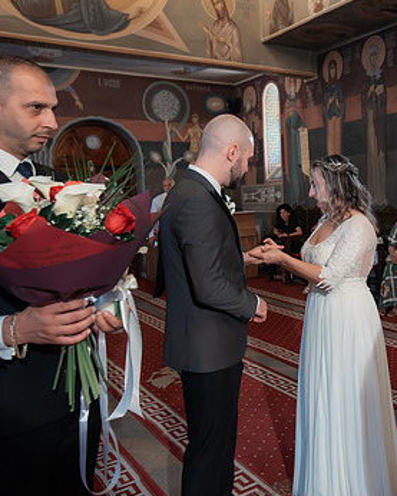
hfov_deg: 39.1
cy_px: 228
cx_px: 335
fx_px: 529
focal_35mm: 36
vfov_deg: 50.2
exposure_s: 1/200
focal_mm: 21
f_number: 2.8
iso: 3200
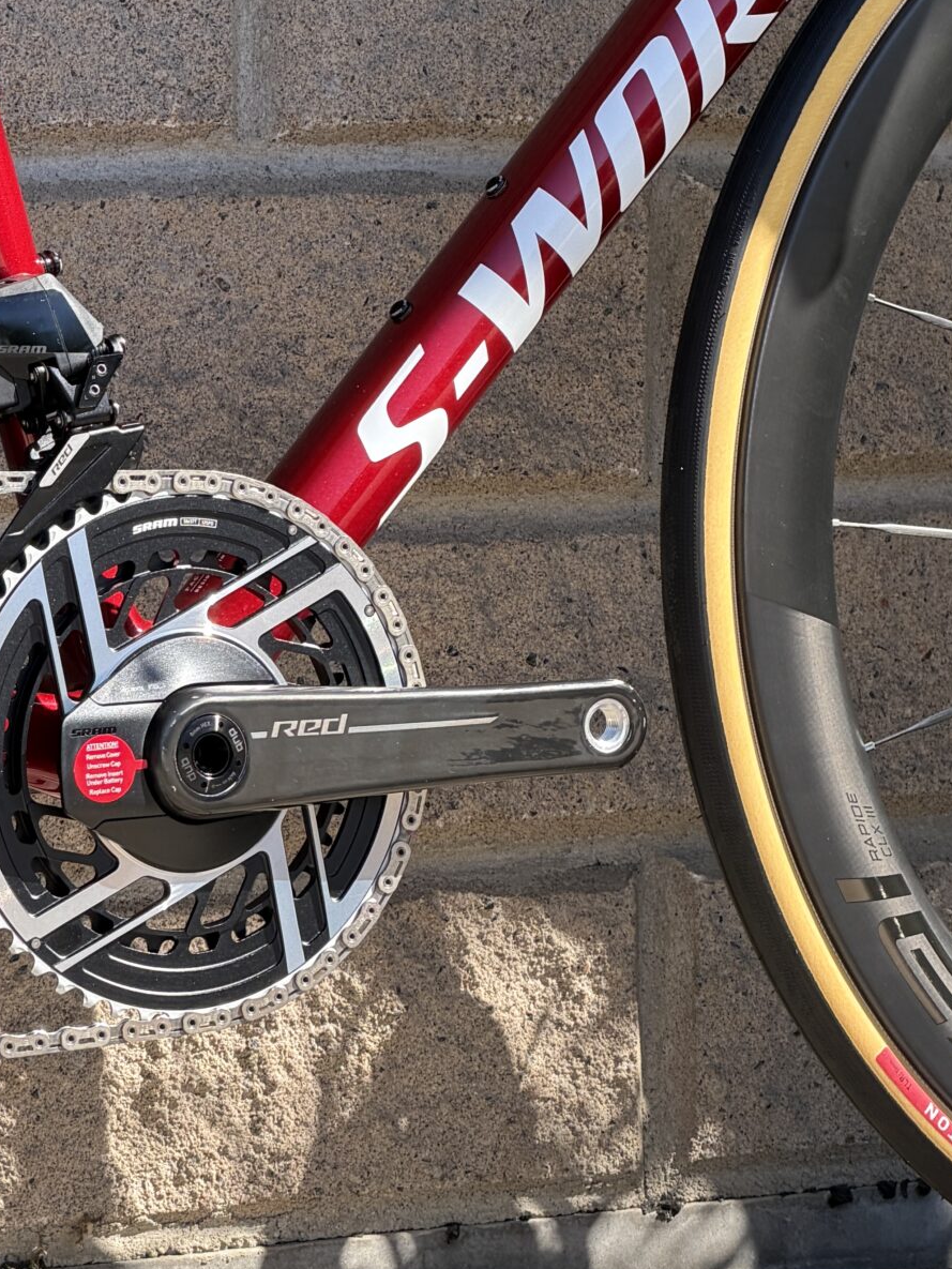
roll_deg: -0.3
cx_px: 452
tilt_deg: -1.7
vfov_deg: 9.1
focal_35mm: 216
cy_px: 201
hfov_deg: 6.9
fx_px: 7919
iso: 50
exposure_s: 1/285
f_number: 2.8
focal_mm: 16.89
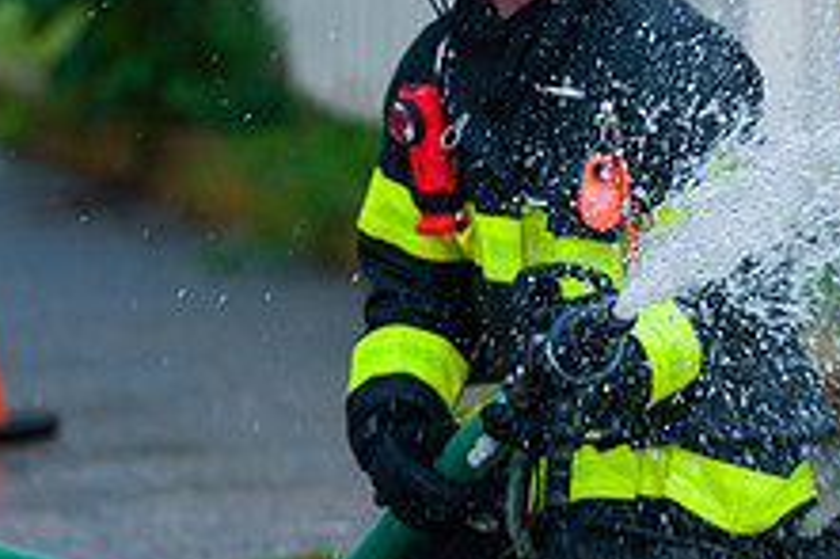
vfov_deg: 2.6
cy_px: 106
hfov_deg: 3.9
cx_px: 540
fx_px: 12264
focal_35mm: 526
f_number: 3.2
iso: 1000
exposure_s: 1/250
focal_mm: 200
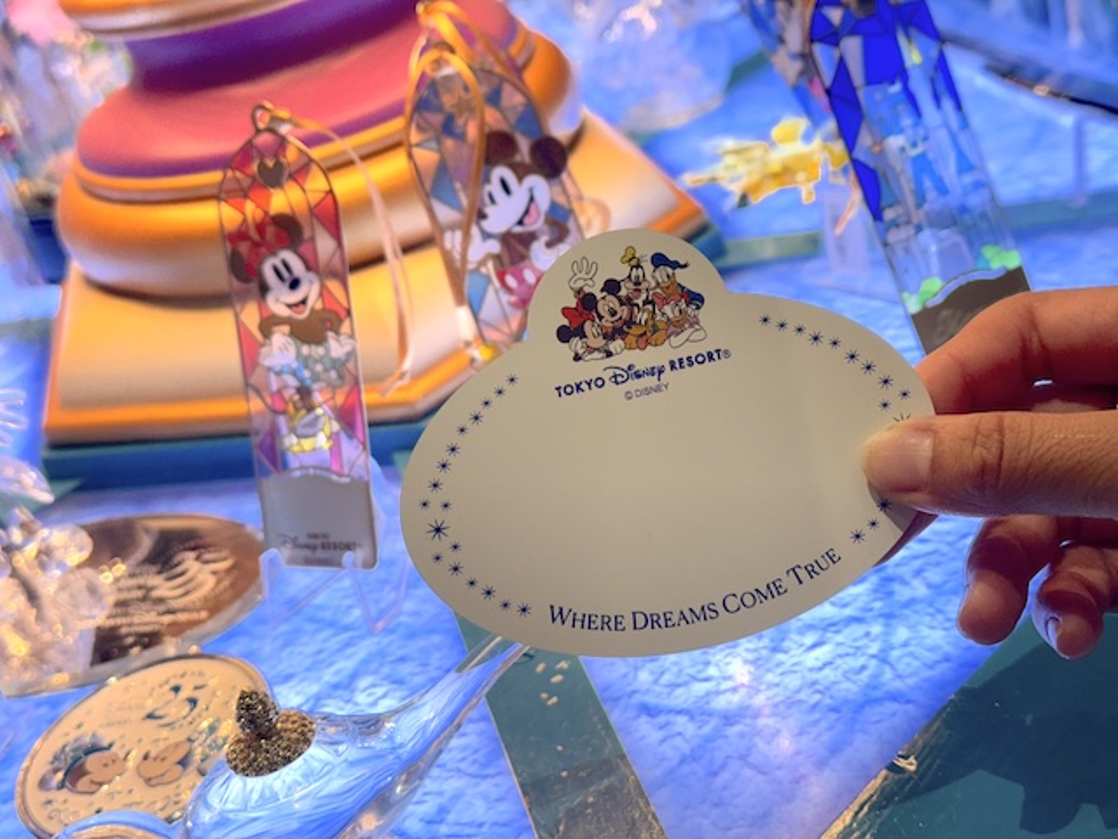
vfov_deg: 30.3
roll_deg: +15.8
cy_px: 420
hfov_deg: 39.7
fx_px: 1550
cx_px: 559
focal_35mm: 48
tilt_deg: -28.4
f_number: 1.78
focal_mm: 6.76
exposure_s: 1/50
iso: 64
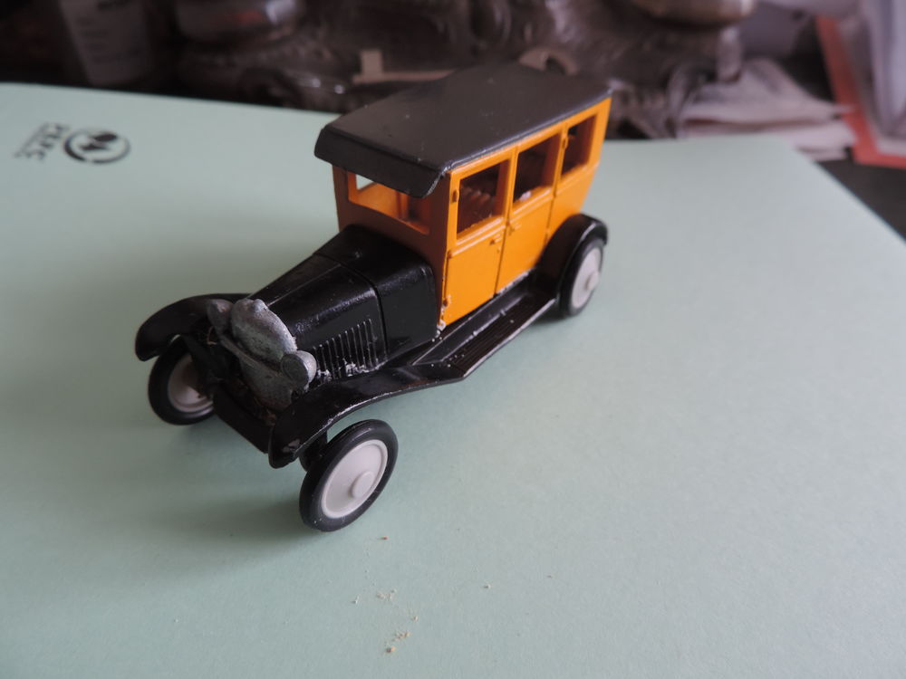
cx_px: 453
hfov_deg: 71.6
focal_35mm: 24
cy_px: 340
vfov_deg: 56.8
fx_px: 628
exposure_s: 1/30
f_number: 3
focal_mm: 4.3
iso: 140
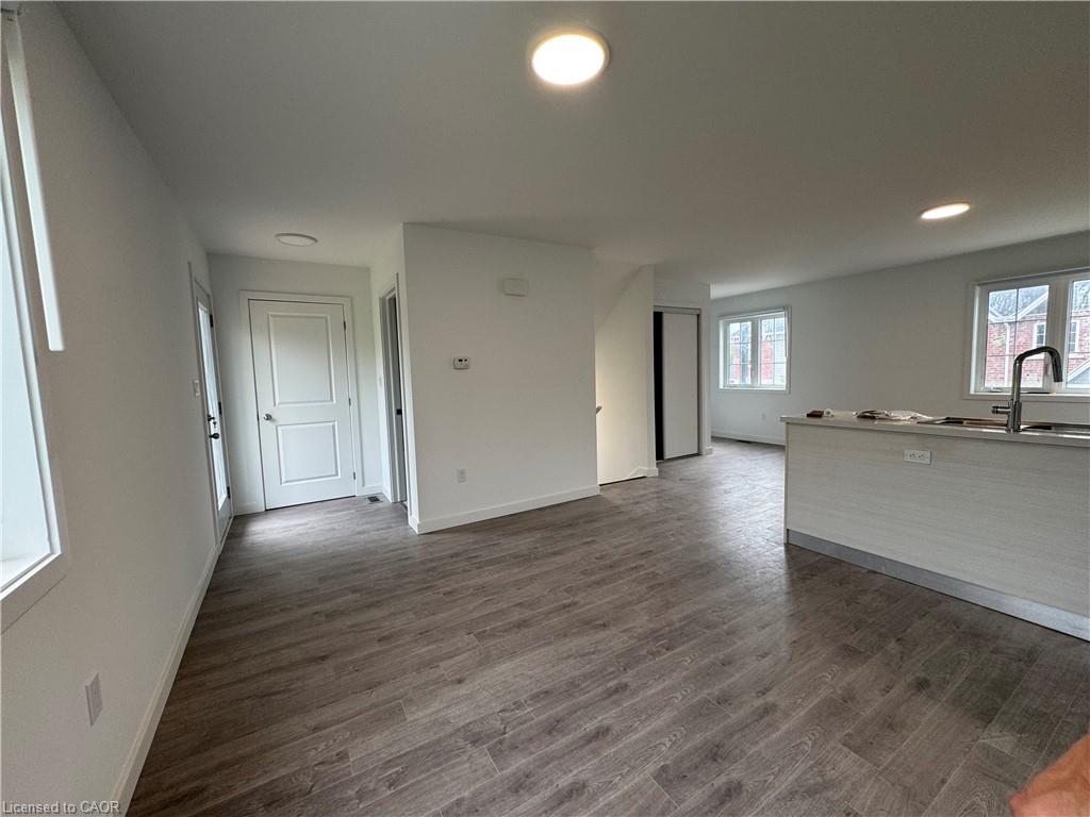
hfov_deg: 102.1
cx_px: 545
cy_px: 408
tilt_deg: -4.0
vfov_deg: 85.7
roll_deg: +1.8
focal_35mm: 14
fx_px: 441
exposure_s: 1/120
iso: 100
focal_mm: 2.22
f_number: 2.2
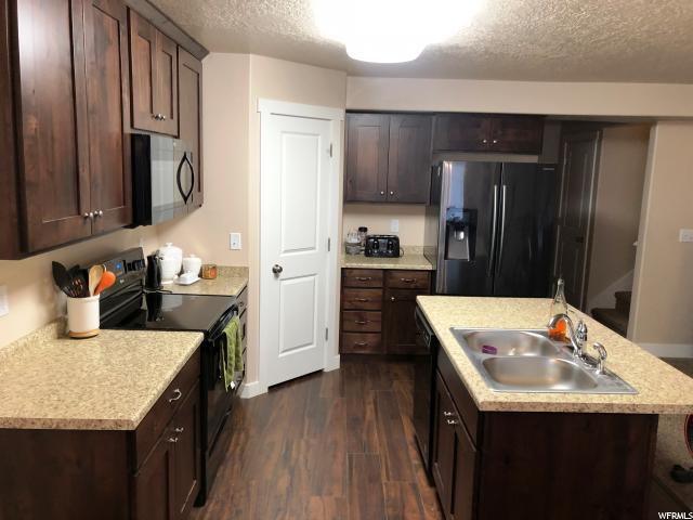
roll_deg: -1.6
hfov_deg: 63.4
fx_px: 561
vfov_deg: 49.7
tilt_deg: -9.4
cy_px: 260
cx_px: 346
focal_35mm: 28
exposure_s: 1/15
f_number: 1.8
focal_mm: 4
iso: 40
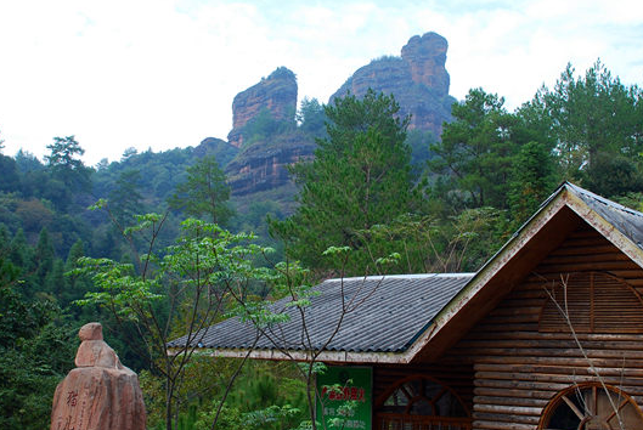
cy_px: 225
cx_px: 334
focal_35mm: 59
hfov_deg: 33.9
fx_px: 1055
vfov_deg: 23.1
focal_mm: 26
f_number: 9
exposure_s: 1/125
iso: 200
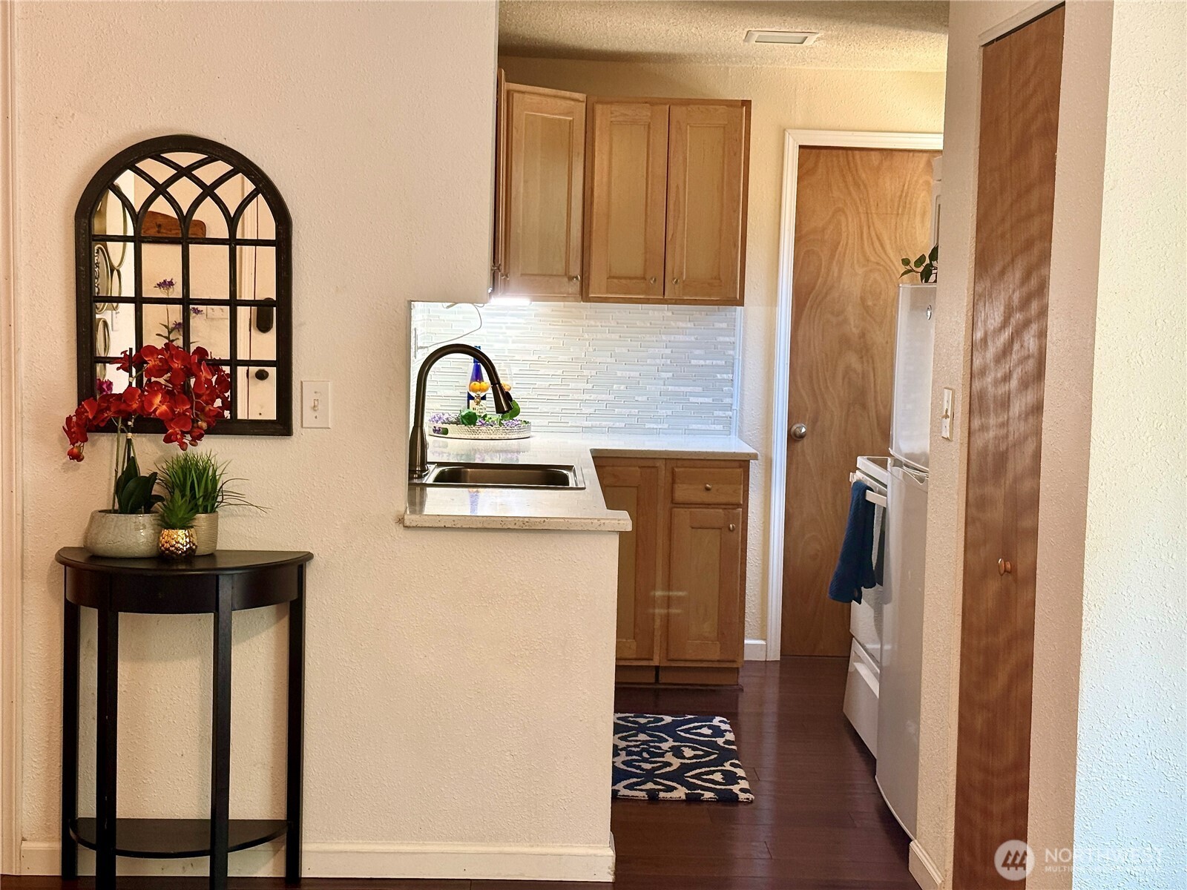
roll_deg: -2.0
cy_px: 445
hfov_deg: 39.7
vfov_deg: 30.3
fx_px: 1646
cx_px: 594
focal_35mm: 48
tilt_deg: -5.0
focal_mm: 6.76
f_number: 1.78
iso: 160
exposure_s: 1/60
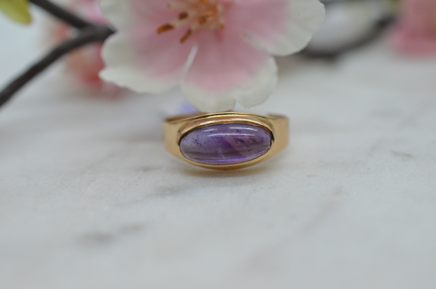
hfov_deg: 33.5
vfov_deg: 22.5
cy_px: 144
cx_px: 218
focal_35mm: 60
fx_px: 725
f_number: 6.3
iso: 4000
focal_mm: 40
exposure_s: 1/2000
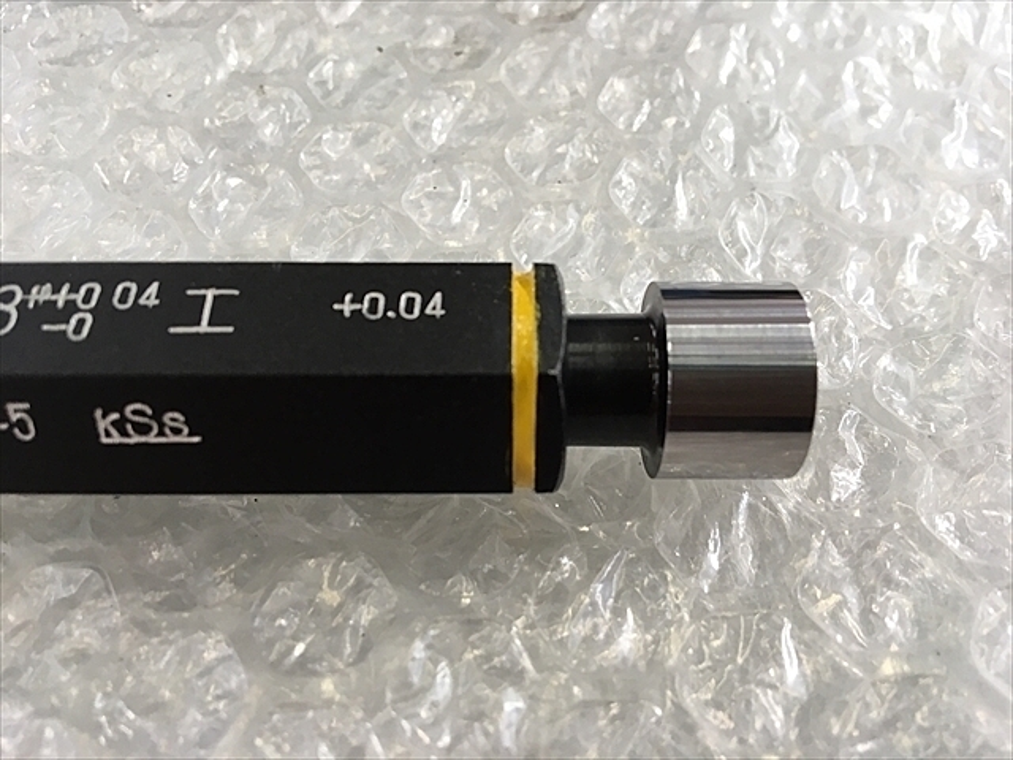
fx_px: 849
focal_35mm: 29
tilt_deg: -59.1
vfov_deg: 48.2
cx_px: 506
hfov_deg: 61.7
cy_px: 380
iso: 32
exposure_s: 1/40
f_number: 2.2
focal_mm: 4.15
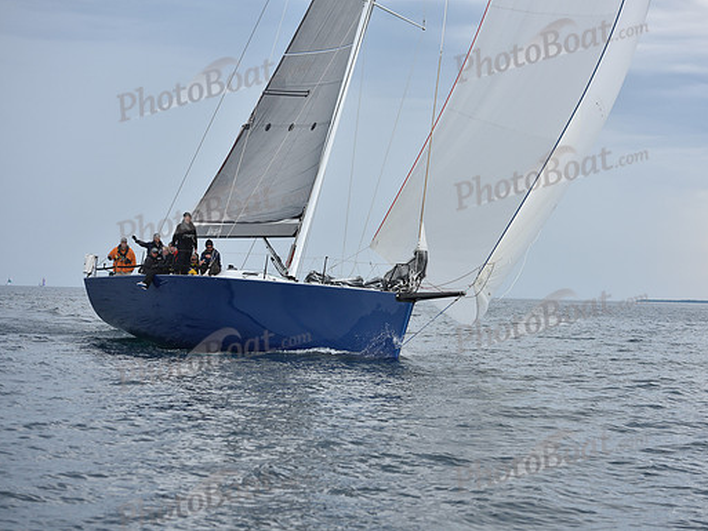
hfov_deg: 22.5
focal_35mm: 87
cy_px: 266
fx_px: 1780
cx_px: 384
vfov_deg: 17.0
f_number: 4.5
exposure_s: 1/800
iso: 250
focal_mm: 80
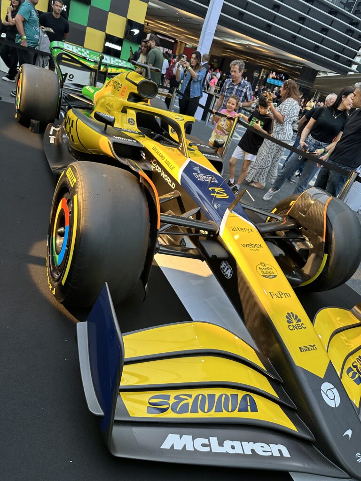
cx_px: 180
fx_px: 334
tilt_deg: -25.7
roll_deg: -18.6
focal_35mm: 24
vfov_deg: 71.6
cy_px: 240
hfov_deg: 56.8
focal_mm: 6.86
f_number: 1.78
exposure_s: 1/120
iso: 200
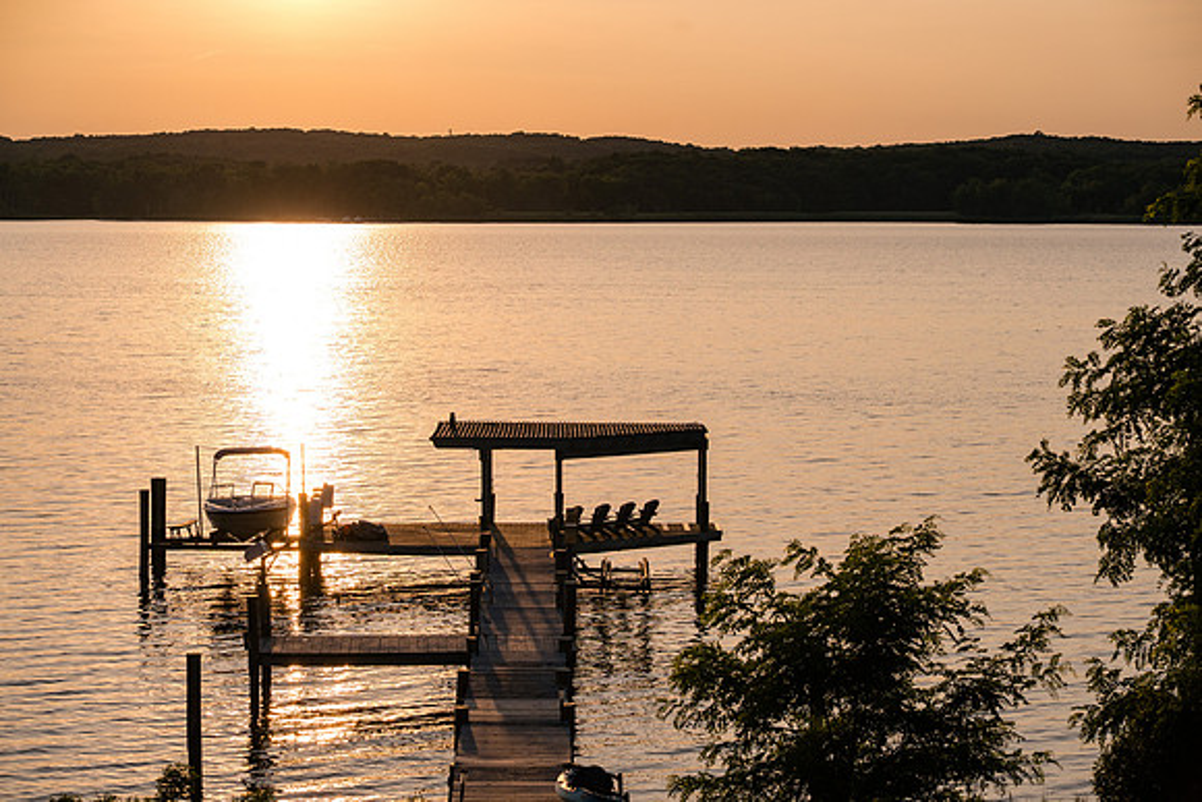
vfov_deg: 16.1
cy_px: 401
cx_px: 601
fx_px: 2839
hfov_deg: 23.9
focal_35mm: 85
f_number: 5.6
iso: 1000
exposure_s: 1/8000
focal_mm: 85
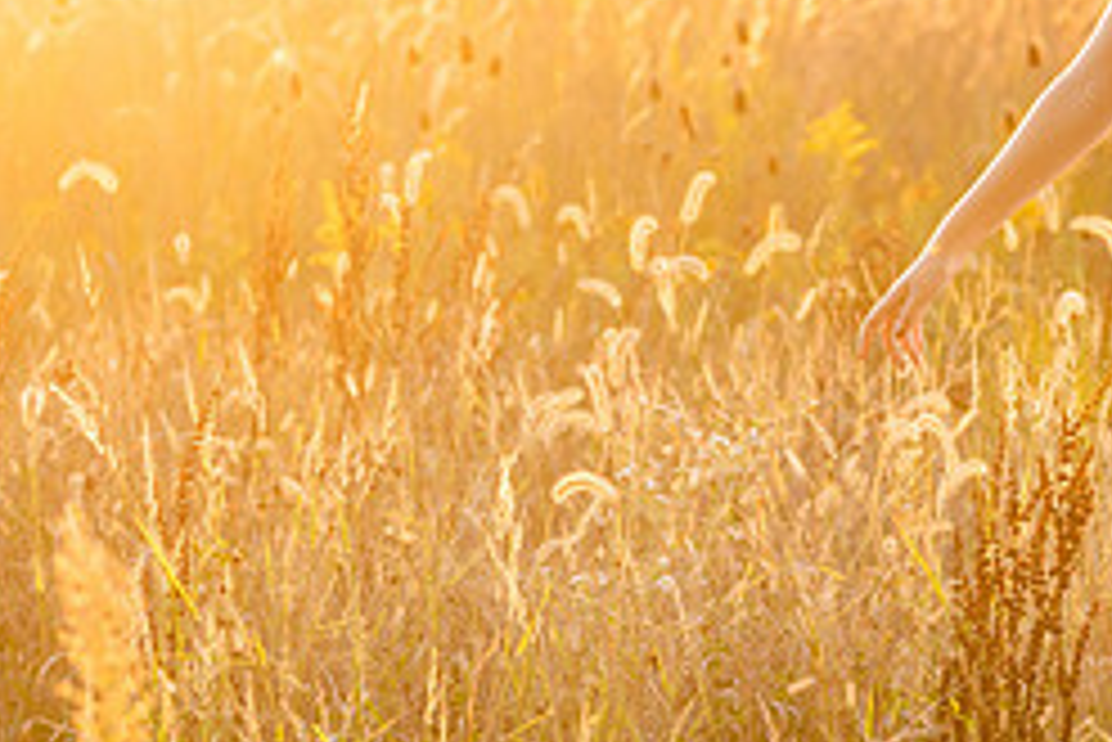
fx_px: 5192
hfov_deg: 12.2
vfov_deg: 8.2
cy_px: 115
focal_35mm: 168
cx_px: 779
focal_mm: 70
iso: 400
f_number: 2.8
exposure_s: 1/800
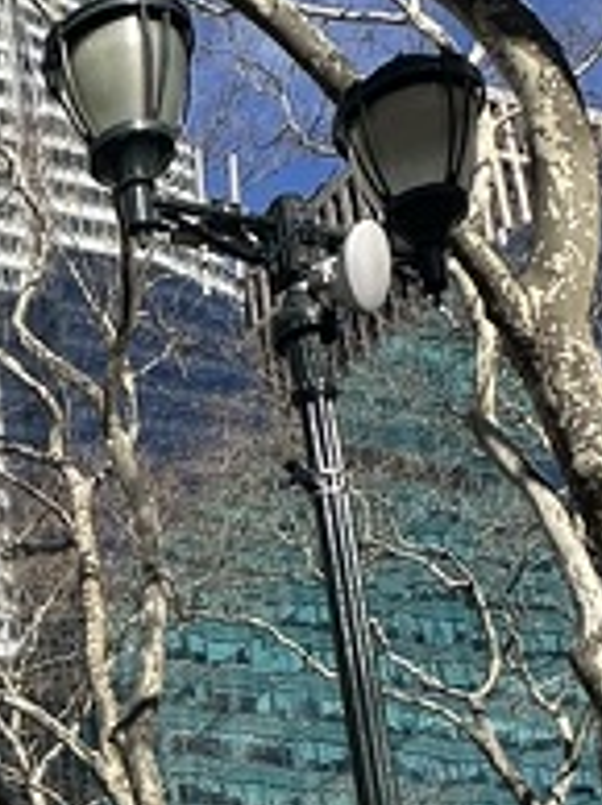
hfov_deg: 16.7
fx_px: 1720
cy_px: 880
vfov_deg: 24.6
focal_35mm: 74
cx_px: -465
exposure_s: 1/2174
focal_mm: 2.22
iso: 50
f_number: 2.2
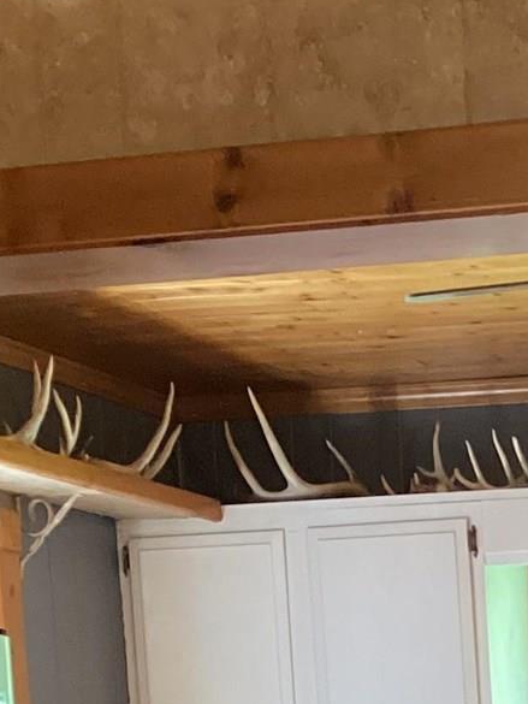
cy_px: 1278
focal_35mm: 122
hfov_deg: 11.4
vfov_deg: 14.2
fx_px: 2480
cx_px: 895
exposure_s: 1/60
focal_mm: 3.3
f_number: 2.4
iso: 400
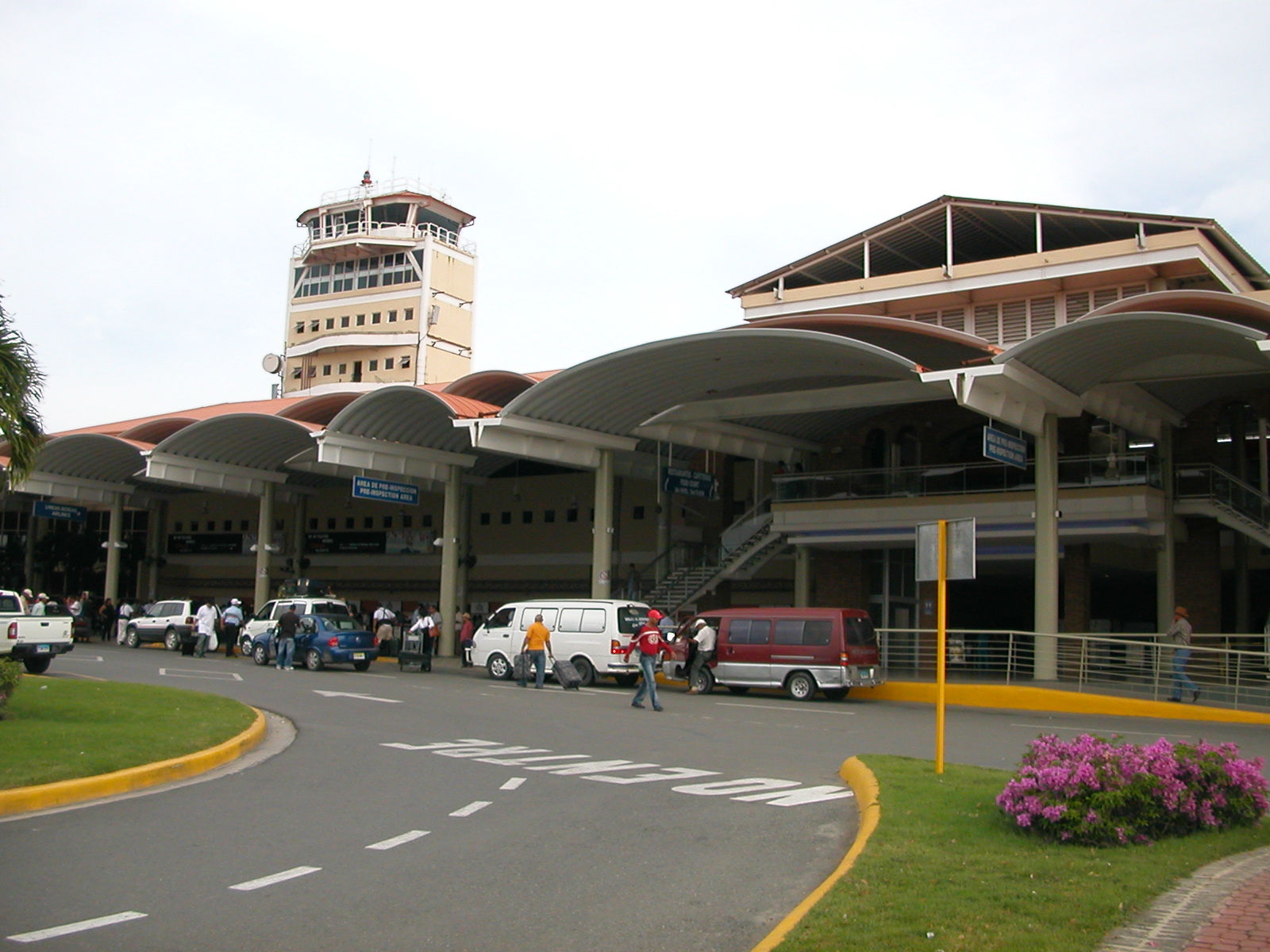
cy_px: 476
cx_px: 635
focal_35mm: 37
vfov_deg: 38.7
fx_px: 1357
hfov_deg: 50.1
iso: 100
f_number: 2.7
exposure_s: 1/949
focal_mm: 5.6
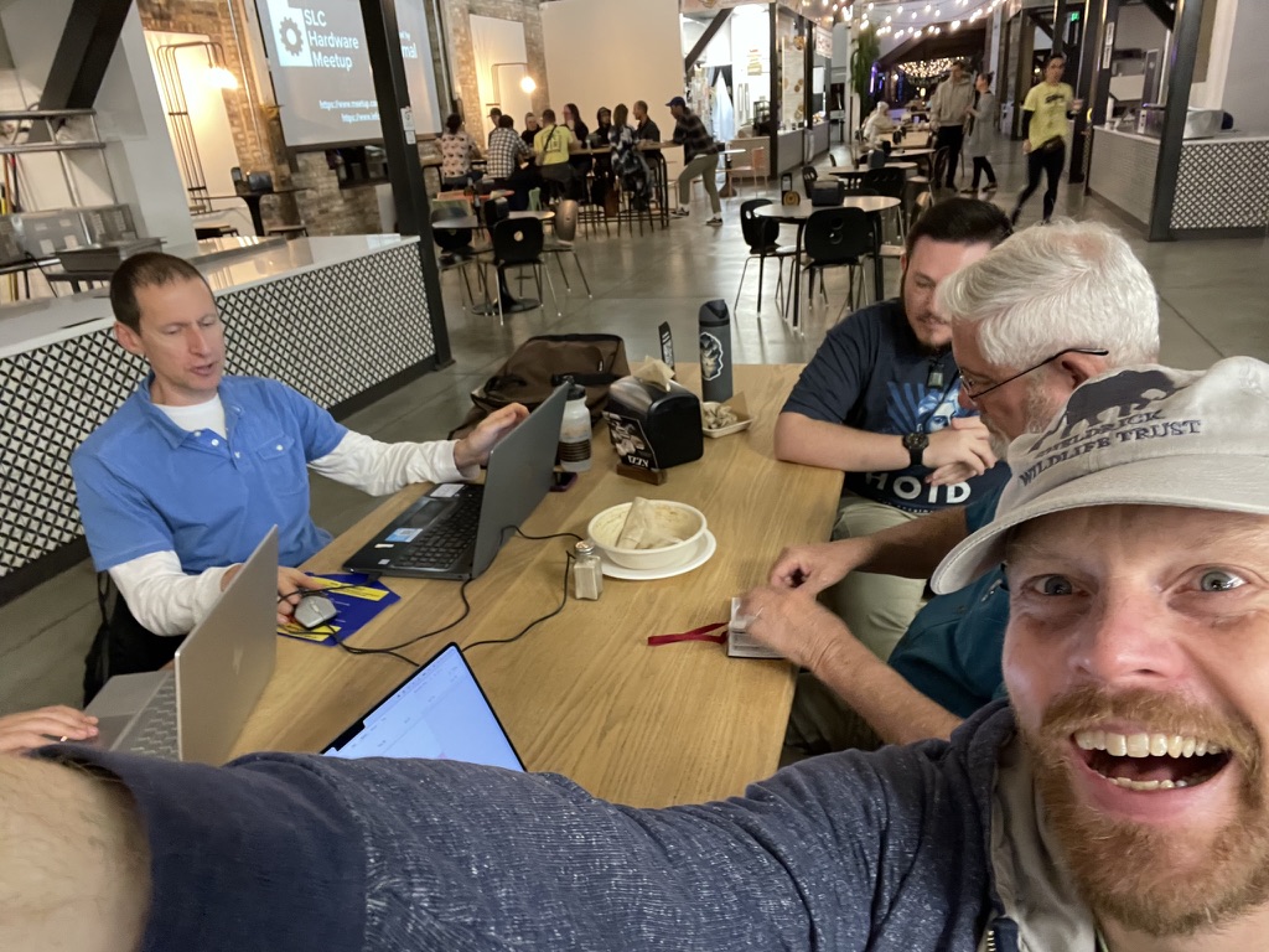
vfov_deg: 58.9
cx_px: 634
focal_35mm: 23
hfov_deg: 73.9
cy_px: 476
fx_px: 843
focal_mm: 2.71
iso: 640
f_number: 2.2
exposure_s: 1/24
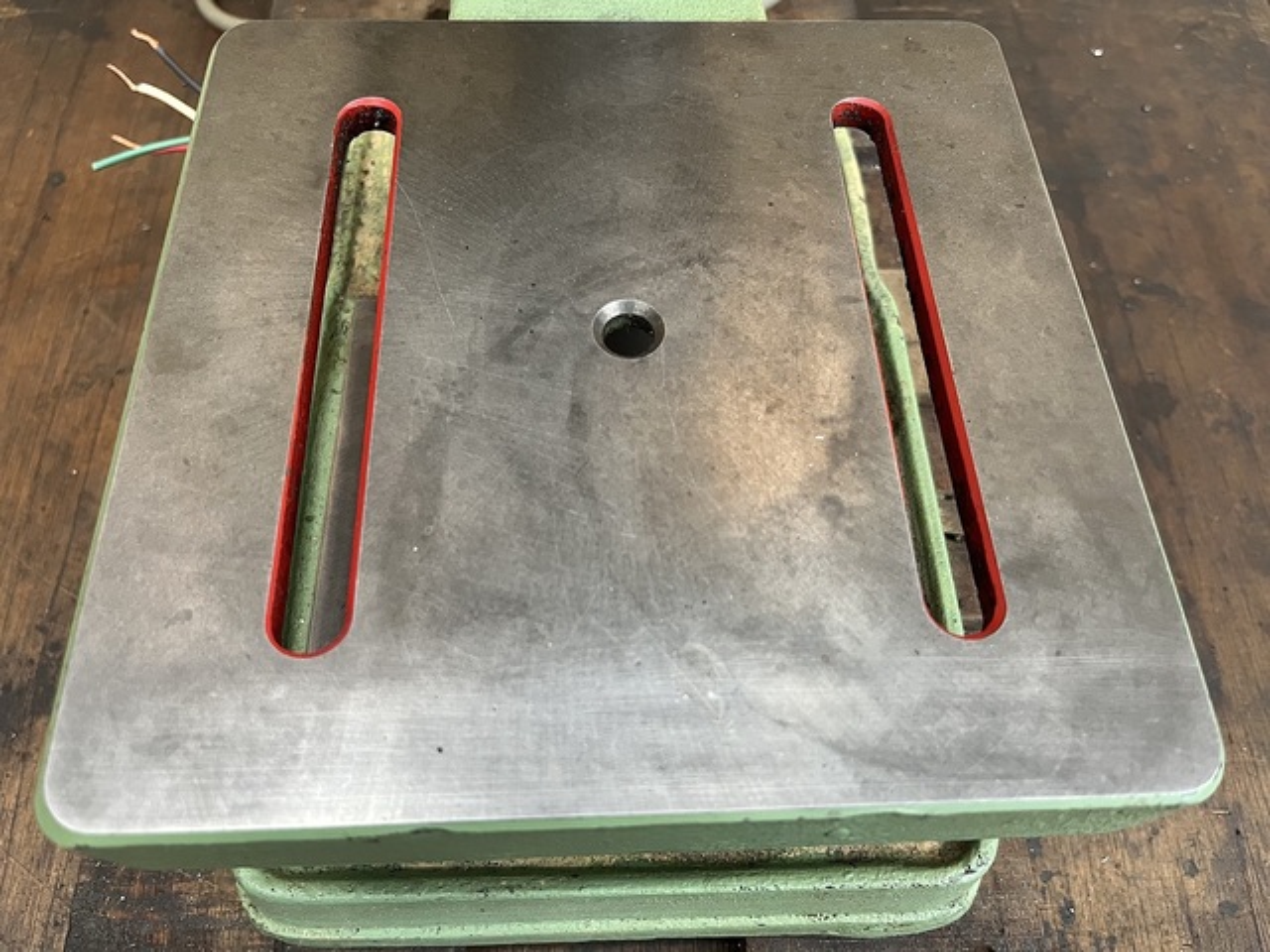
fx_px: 954
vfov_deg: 53.1
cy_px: 476
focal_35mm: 26
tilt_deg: -61.3
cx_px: 635
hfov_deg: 67.3
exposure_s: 1/60
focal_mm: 5.1
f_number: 1.6
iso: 250
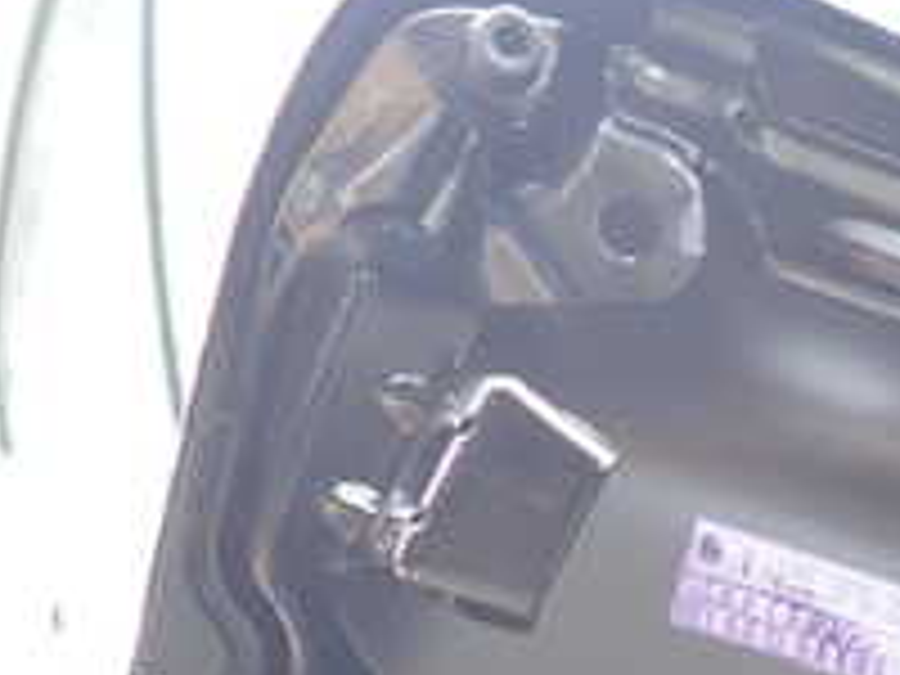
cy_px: 842
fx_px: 1950
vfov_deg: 18.5
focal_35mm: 75
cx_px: 976
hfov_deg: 24.4
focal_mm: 4.5
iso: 200
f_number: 2
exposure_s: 1/60
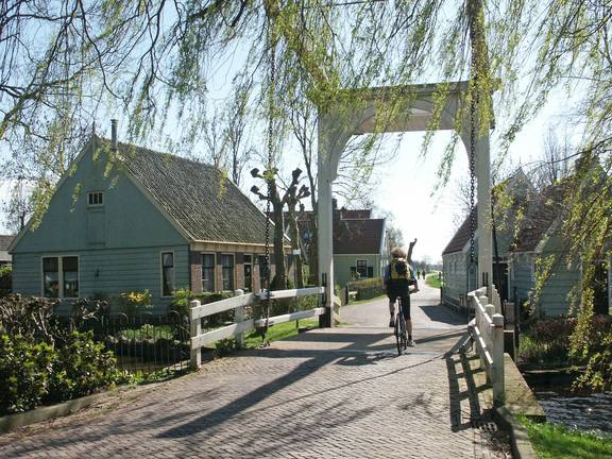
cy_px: 230
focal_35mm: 41
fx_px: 725
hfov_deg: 45.8
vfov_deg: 35.1
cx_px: 306
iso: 200
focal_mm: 10.73
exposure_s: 1/500
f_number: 8
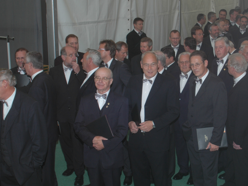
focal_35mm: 64
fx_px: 459
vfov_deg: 22.9
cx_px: 169
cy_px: 85
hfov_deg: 30.0
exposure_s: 1/60
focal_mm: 28
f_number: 4
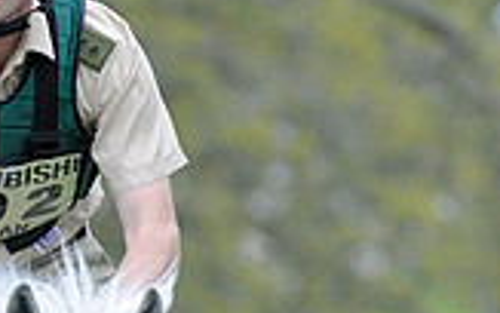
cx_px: -89
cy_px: 773
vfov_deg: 1.2
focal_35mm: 1086
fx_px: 14804
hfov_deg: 1.9
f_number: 6.3
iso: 2500
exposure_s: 1/640
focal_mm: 300
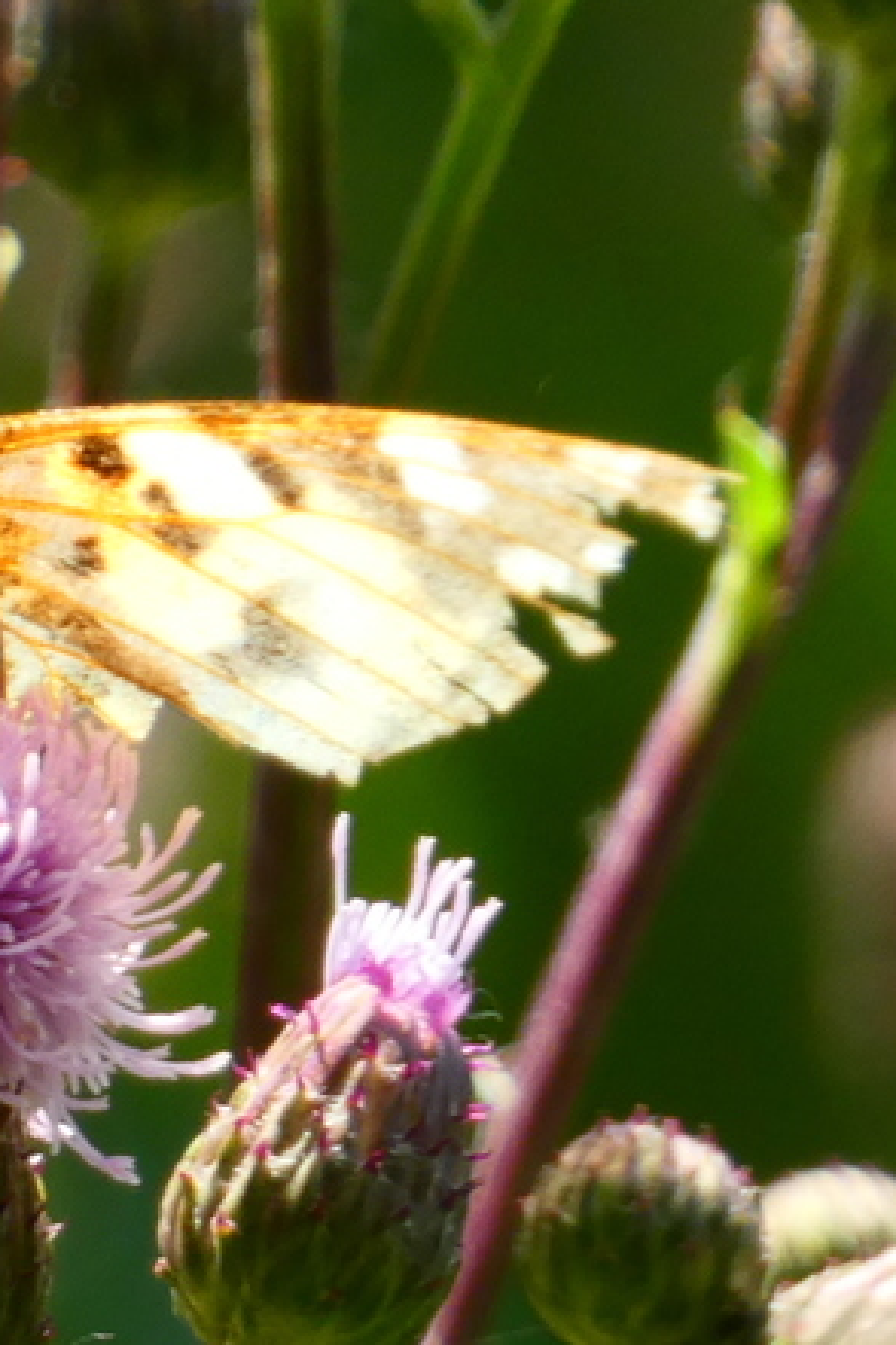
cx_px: -154
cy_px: 671
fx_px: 48194
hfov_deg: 1.1
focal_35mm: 1291
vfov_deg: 1.6
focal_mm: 115
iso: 125
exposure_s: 1/100
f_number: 5.6
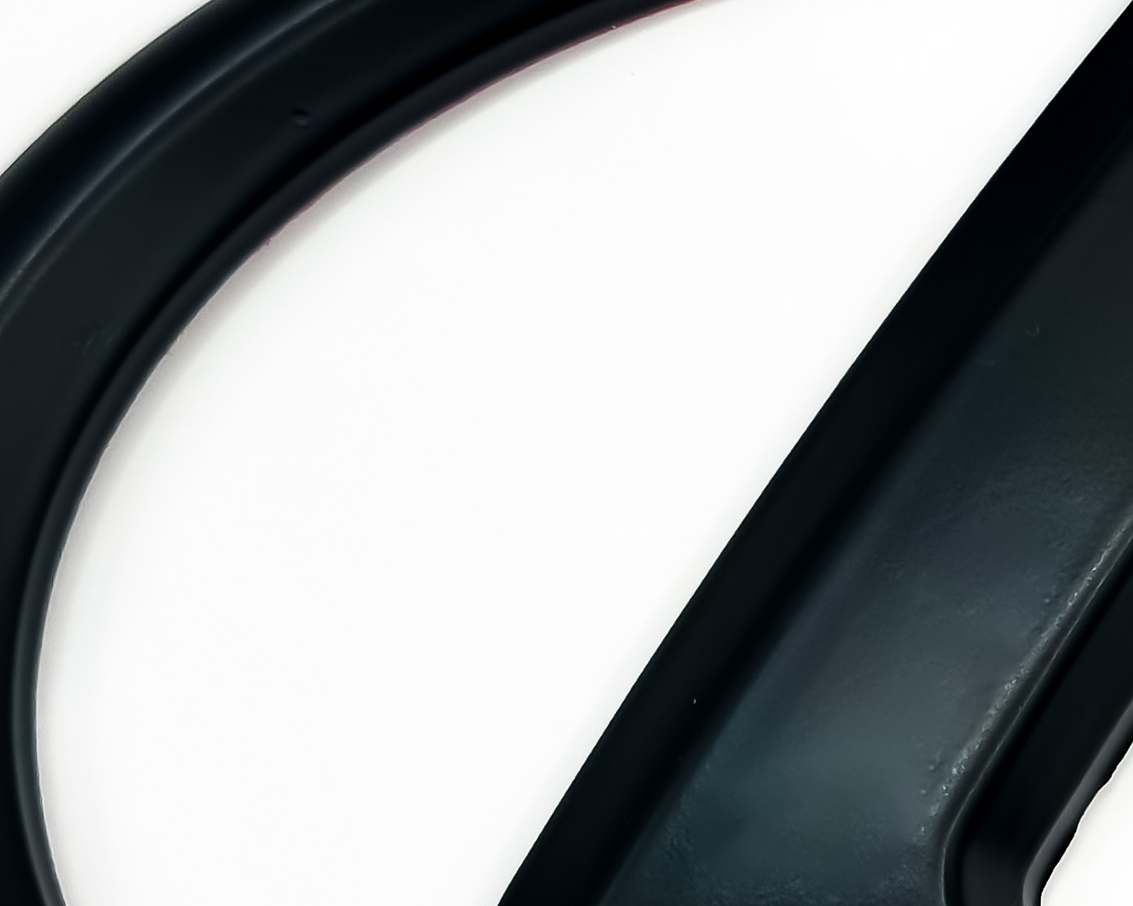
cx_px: 1246
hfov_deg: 13.9
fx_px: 4560
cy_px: 711
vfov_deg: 11.3
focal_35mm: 136
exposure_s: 1/380
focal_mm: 6.86
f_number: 1.8
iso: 64
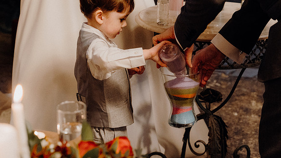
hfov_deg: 23.7
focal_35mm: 90
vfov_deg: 13.4
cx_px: 141
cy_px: 67
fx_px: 671
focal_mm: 57
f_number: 3.5
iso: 5000
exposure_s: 1/160
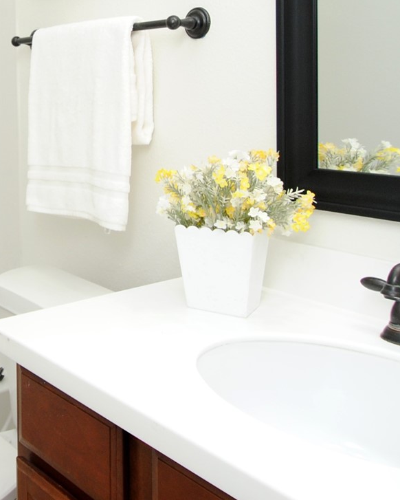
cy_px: 107
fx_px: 621
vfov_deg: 42.1
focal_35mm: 42
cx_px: -13
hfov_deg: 32.4
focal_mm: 10
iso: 200
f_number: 4
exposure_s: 1/60
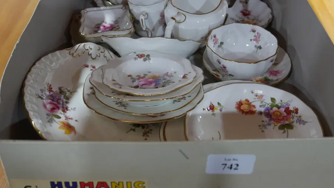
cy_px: 72
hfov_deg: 42.8
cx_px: 184
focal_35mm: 48
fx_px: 425
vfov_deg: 24.9
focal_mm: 19
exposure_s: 1/60
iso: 1000
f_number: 4.1
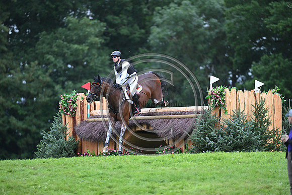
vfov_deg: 3.4
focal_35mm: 400
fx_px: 3245
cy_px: 98
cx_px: 146
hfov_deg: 5.2
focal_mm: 400
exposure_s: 1/1600
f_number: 5
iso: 1600
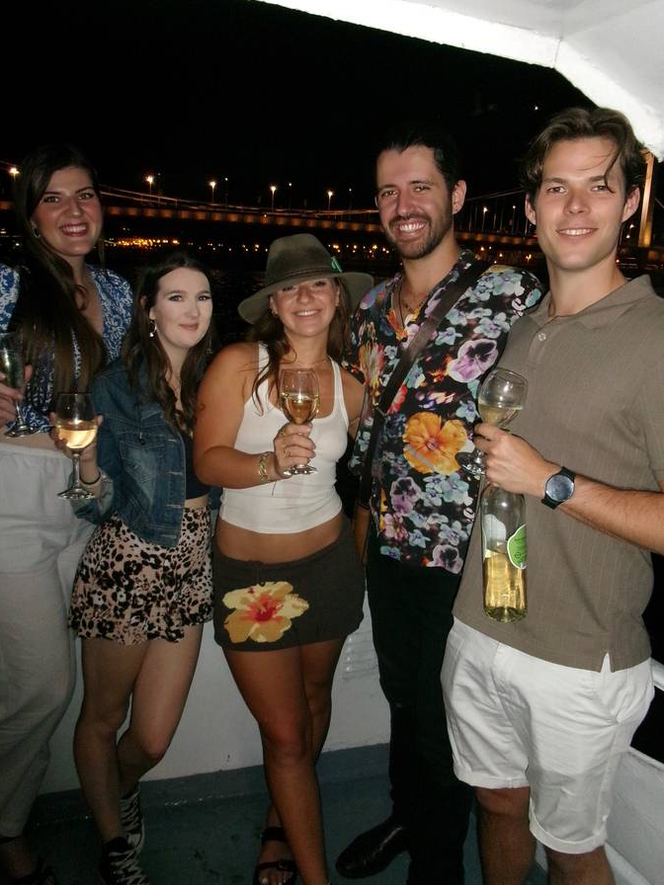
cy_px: 435
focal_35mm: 30
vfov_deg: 60.0
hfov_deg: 46.8
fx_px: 767
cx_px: 315
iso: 640
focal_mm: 5.1
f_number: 3.9
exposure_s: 1/34
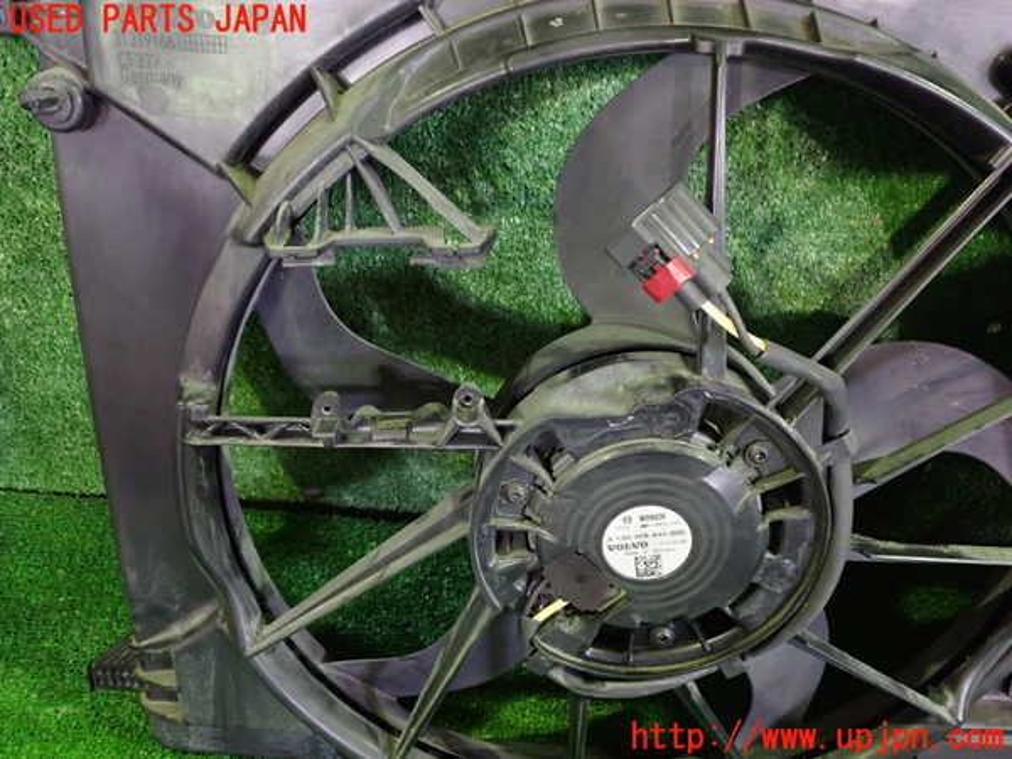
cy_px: 380
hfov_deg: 60.0
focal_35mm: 30
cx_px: 506
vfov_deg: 46.8
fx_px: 877
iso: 800
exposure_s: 1/15
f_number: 2.3
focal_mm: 5.4
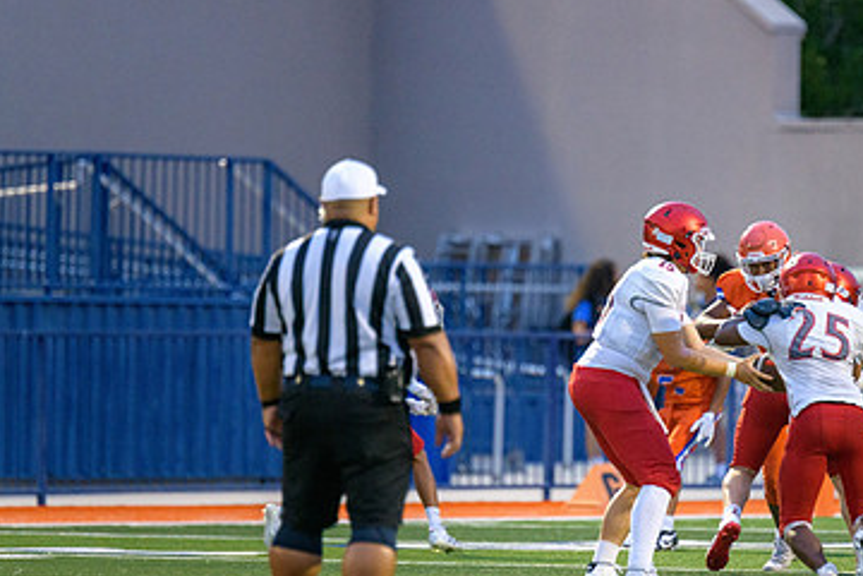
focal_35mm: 484
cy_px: 349
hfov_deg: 4.3
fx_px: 11602
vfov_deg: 2.8
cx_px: 633
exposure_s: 1/800
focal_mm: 300
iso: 2000
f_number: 2.8
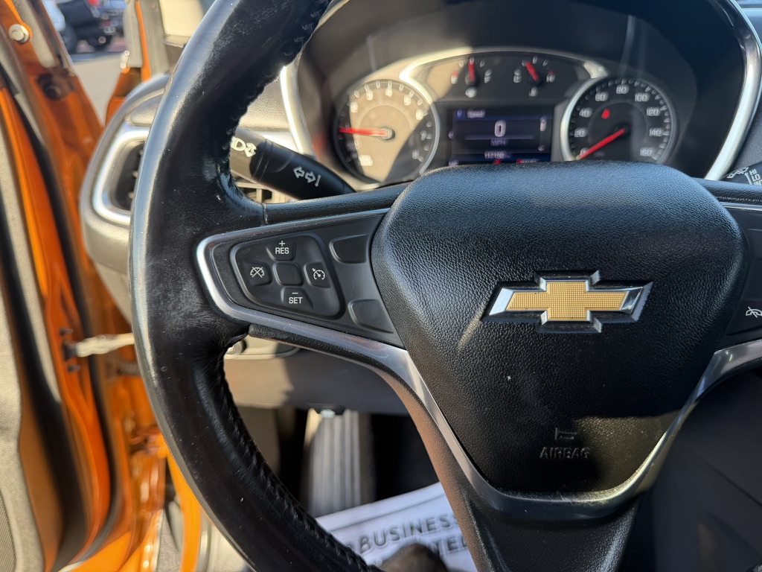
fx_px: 528
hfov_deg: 71.6
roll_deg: -2.4
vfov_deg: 56.8
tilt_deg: -24.9
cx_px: 381
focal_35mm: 24
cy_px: 286
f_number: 1.78
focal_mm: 6.76
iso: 100
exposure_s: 1/185
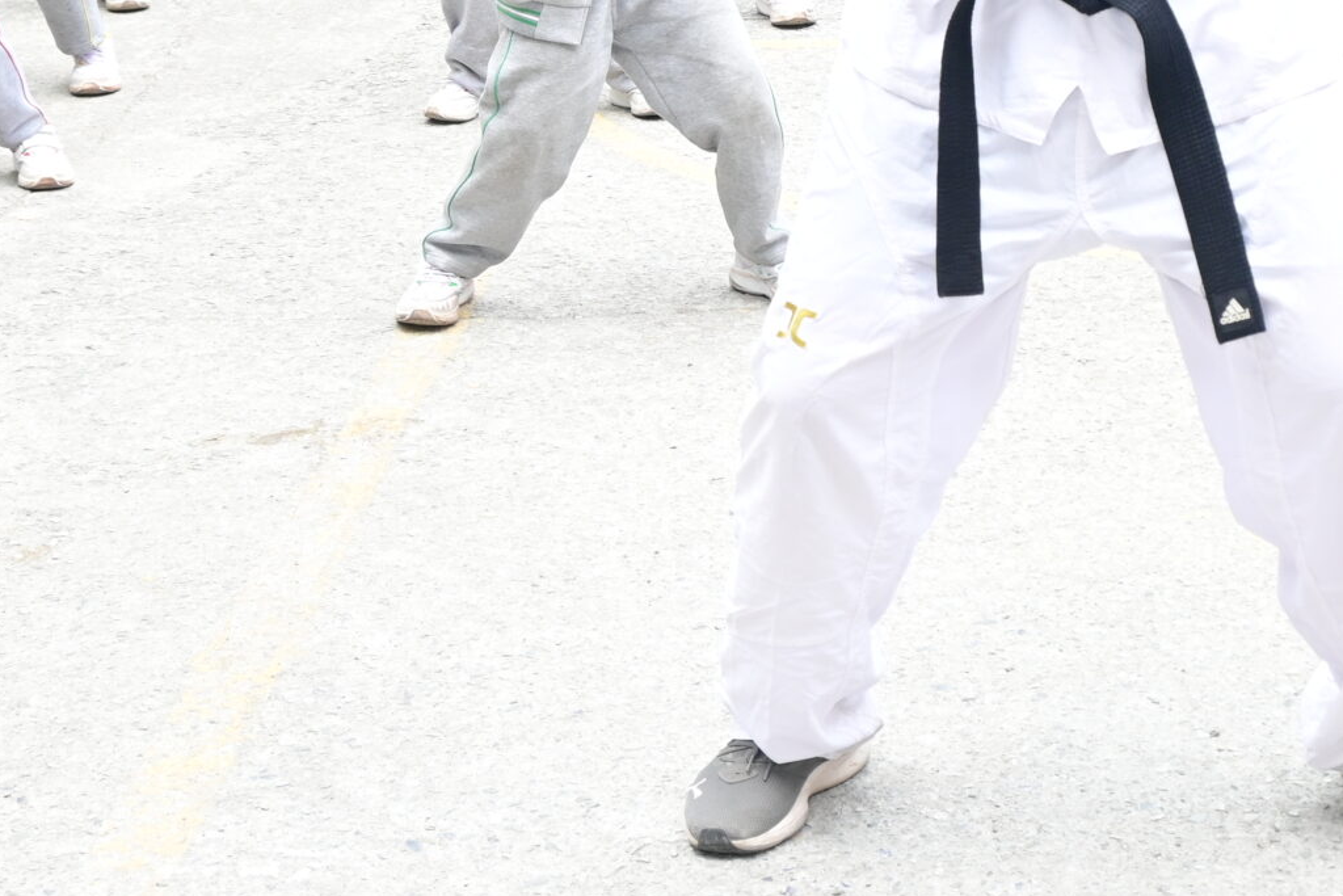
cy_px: -98
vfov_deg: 14.5
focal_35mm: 92
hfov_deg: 21.6
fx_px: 3428
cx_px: 1233
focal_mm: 24.5
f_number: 6.3
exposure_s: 1/160
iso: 400
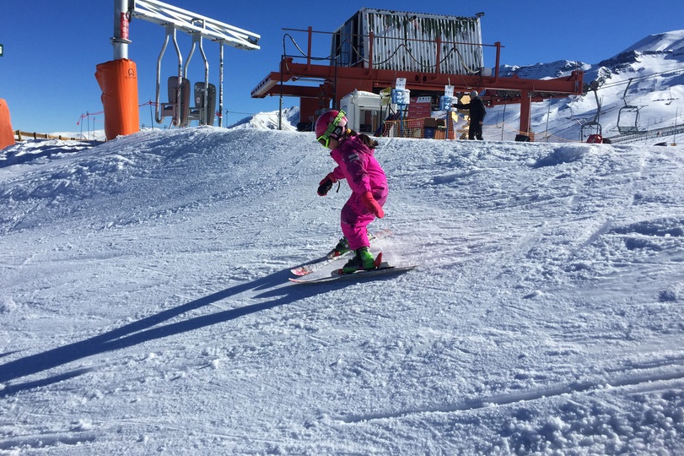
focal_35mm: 32
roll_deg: -2.2
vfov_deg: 40.9
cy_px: 185
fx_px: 608
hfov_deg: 58.7
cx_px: 325
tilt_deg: -3.1
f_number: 2.2
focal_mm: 4.15
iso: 32
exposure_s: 1/3597
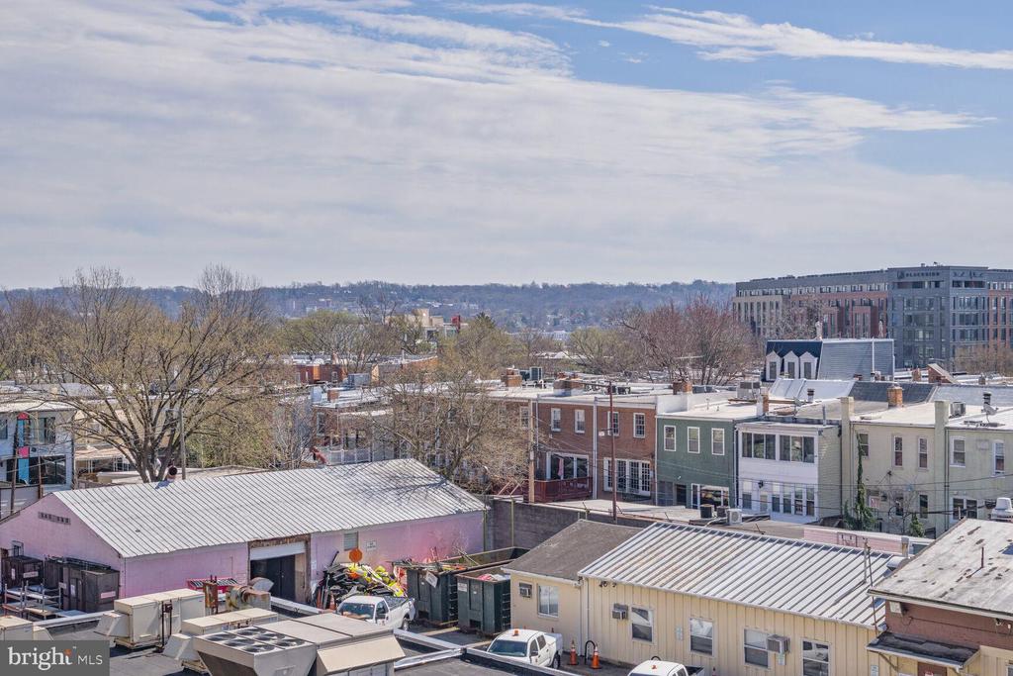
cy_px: 338
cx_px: 506
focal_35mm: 51
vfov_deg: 26.5
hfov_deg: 38.9
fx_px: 1435
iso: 200
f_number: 8
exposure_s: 1/800
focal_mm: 34.5
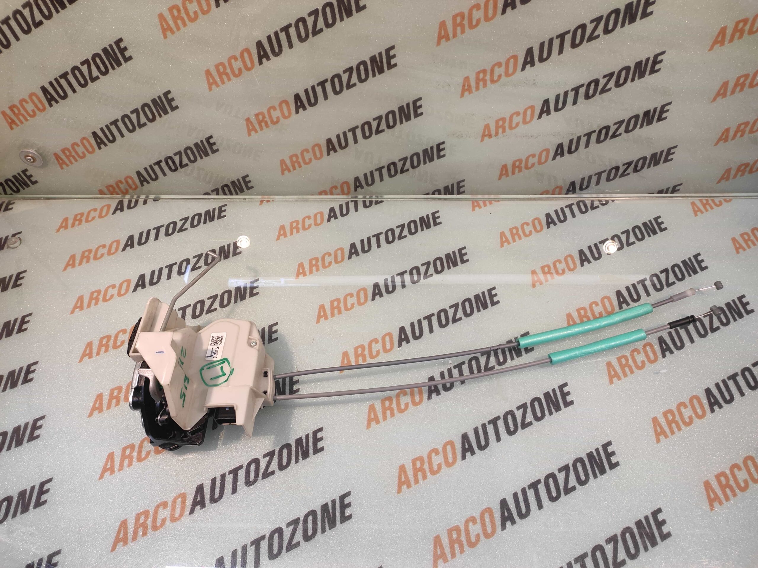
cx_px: 379
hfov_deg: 91.1
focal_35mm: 17
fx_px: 372
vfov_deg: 74.7
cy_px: 284
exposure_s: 1/50
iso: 245
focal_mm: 4.74
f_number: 1.79
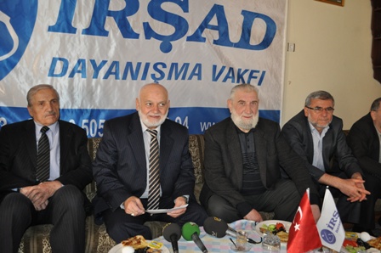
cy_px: 126
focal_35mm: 30
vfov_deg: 43.5
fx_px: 317
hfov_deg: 62.0
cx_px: 190
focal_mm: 20
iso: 800
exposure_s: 1/60
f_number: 3.8
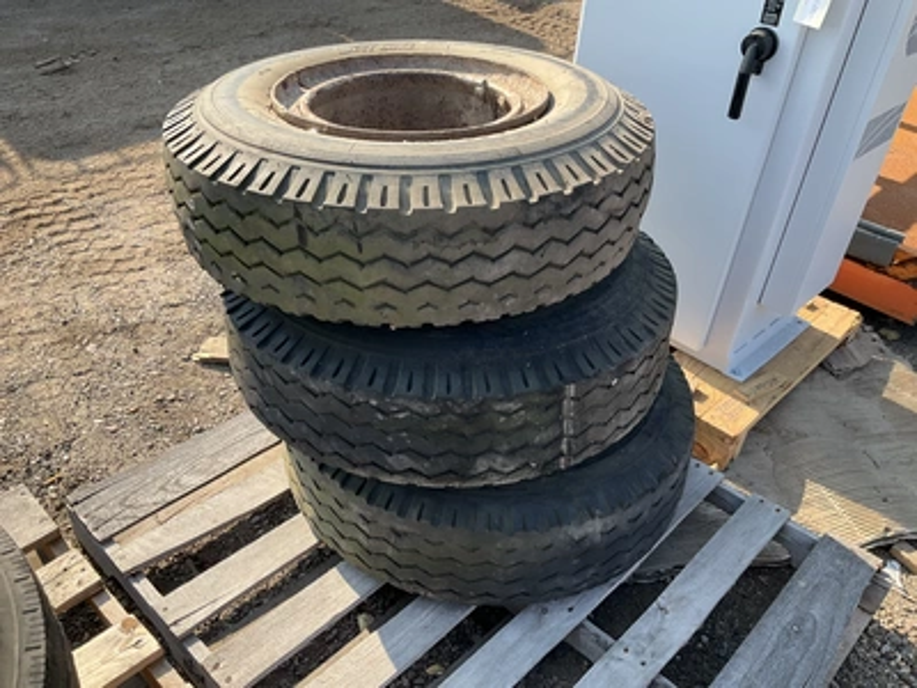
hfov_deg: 61.7
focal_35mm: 29
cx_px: 458
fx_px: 768
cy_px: 344
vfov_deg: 48.2
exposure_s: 1/540
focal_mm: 3
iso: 25
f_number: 1.8
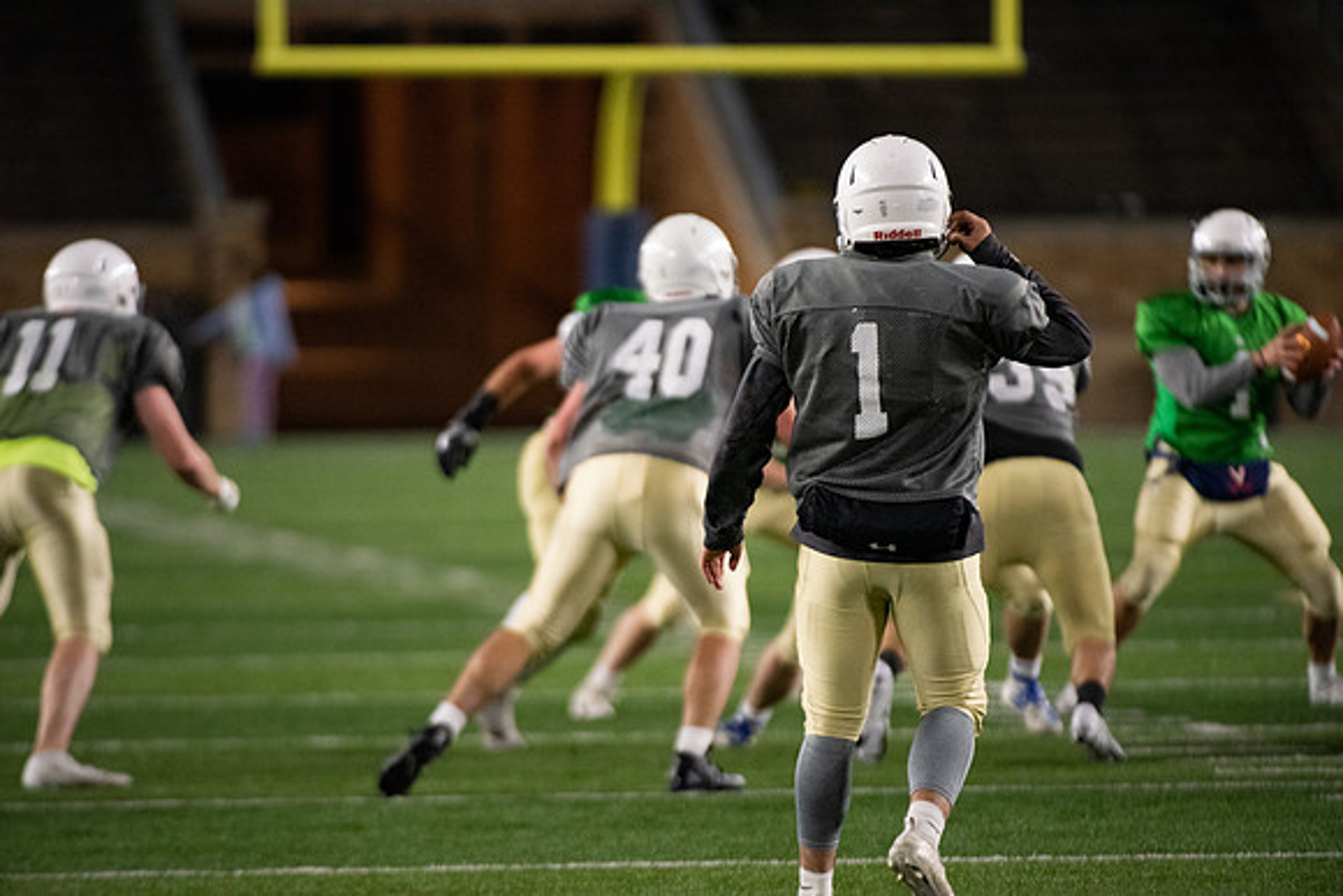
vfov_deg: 3.4
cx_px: 672
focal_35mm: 400
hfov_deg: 5.2
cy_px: 448
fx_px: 14925
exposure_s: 1/500
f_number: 4
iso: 5000
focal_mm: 400
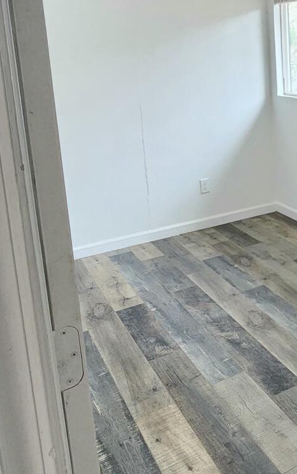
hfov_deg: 30.6
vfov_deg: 51.0
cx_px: 330
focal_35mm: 37
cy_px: 131
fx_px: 479
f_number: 2.2
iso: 400
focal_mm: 2.2
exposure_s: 1/60
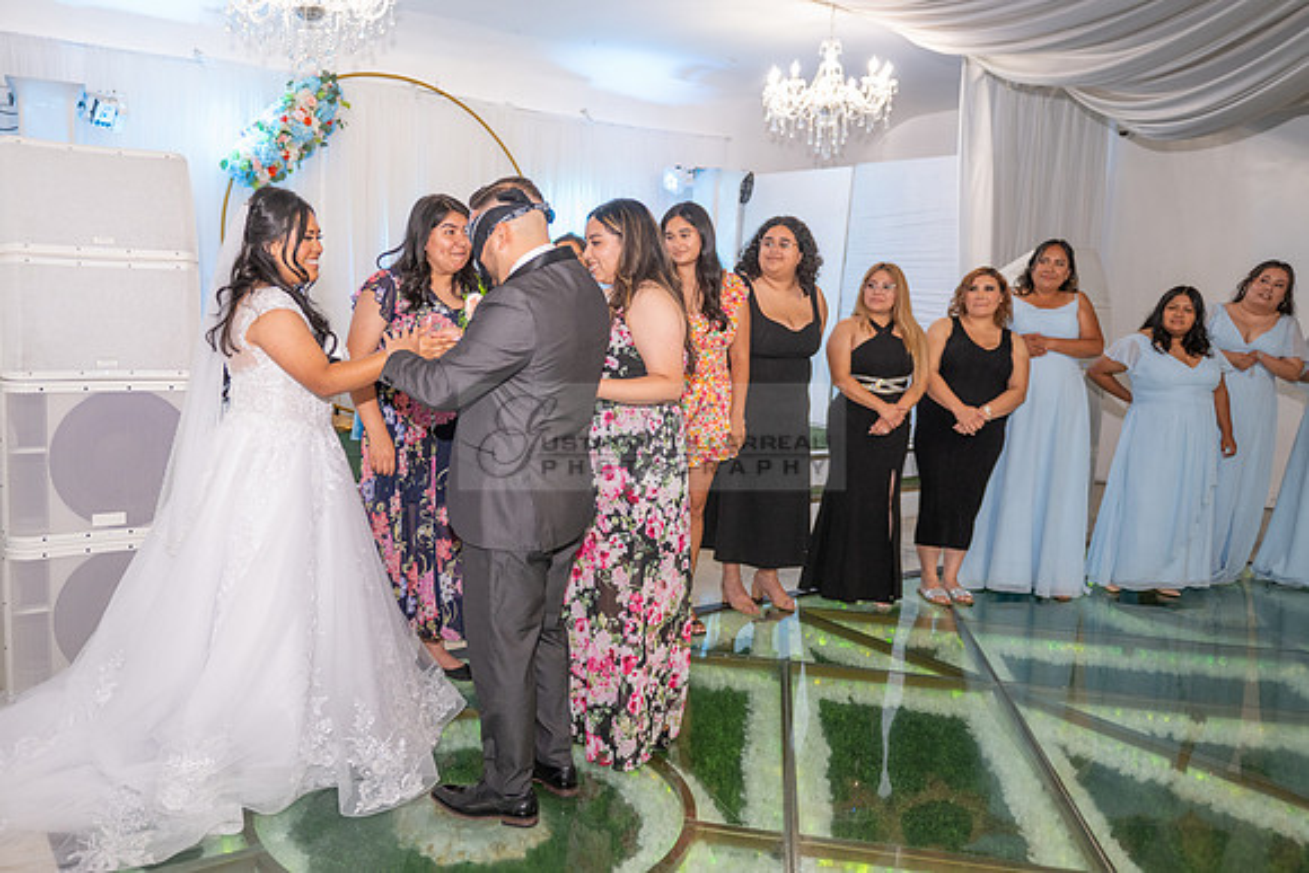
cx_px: 534
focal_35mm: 29
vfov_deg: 45.1
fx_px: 1051
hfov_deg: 63.3
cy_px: 436
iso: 1000
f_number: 3.2
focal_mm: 24
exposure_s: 1/160
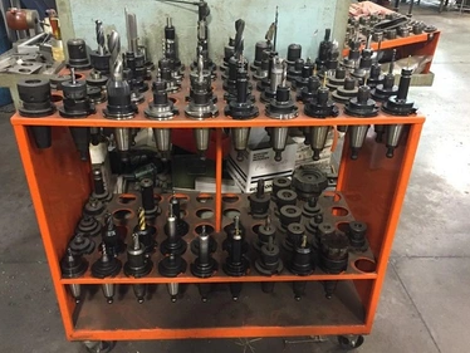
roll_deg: -0.1
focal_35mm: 31
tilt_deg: -30.5
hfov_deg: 58.3
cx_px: 221
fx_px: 421
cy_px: 181
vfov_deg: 45.5
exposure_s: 1/24
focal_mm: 4.15
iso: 250
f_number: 2.2
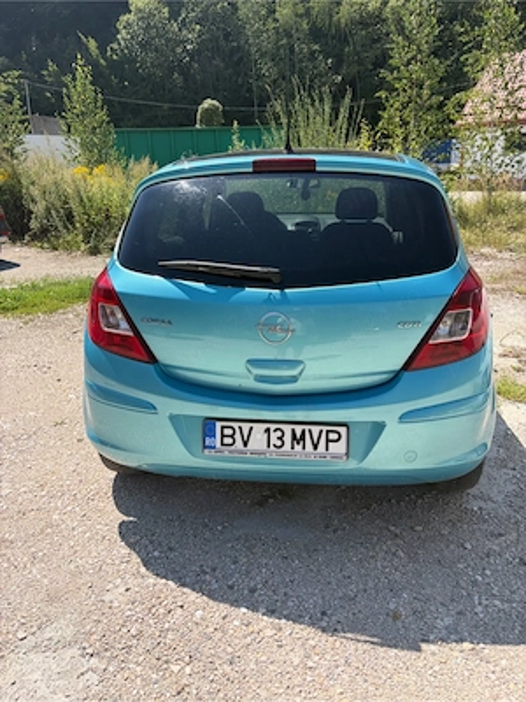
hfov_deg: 53.1
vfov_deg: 67.3
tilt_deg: -19.1
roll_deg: +2.1
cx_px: 263
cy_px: 351
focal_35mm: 26
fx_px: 527
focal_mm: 5.96
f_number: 1.6
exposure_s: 1/2865
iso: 50
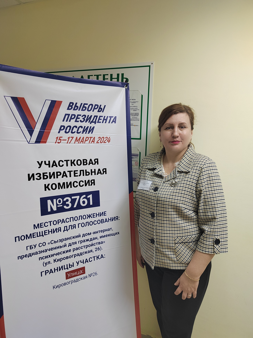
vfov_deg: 73.9
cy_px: 169
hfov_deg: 58.9
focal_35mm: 23
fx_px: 224
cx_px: 126
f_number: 1.9
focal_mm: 5.52
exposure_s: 1/100
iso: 1103
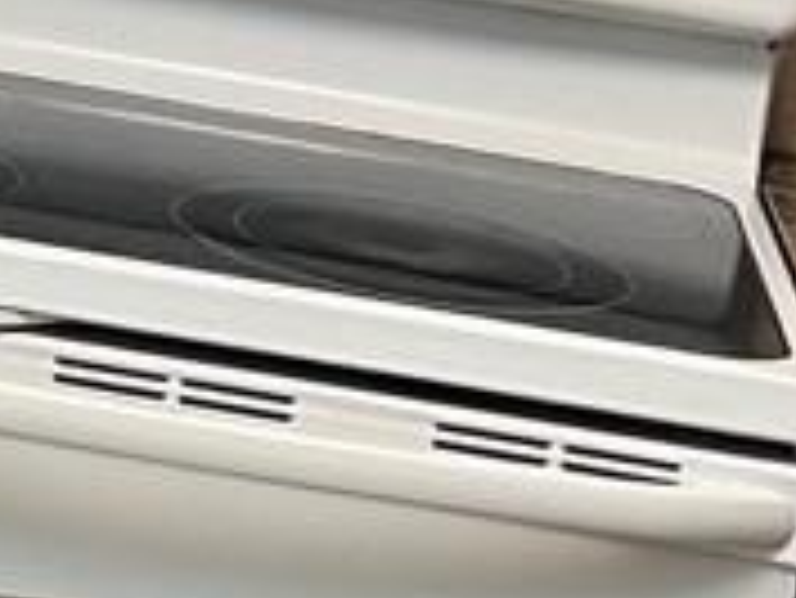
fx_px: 4326
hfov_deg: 10.4
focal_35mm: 188
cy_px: -85
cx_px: -126
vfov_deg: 7.8
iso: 250
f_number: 1.5
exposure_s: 1/60
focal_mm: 5.7
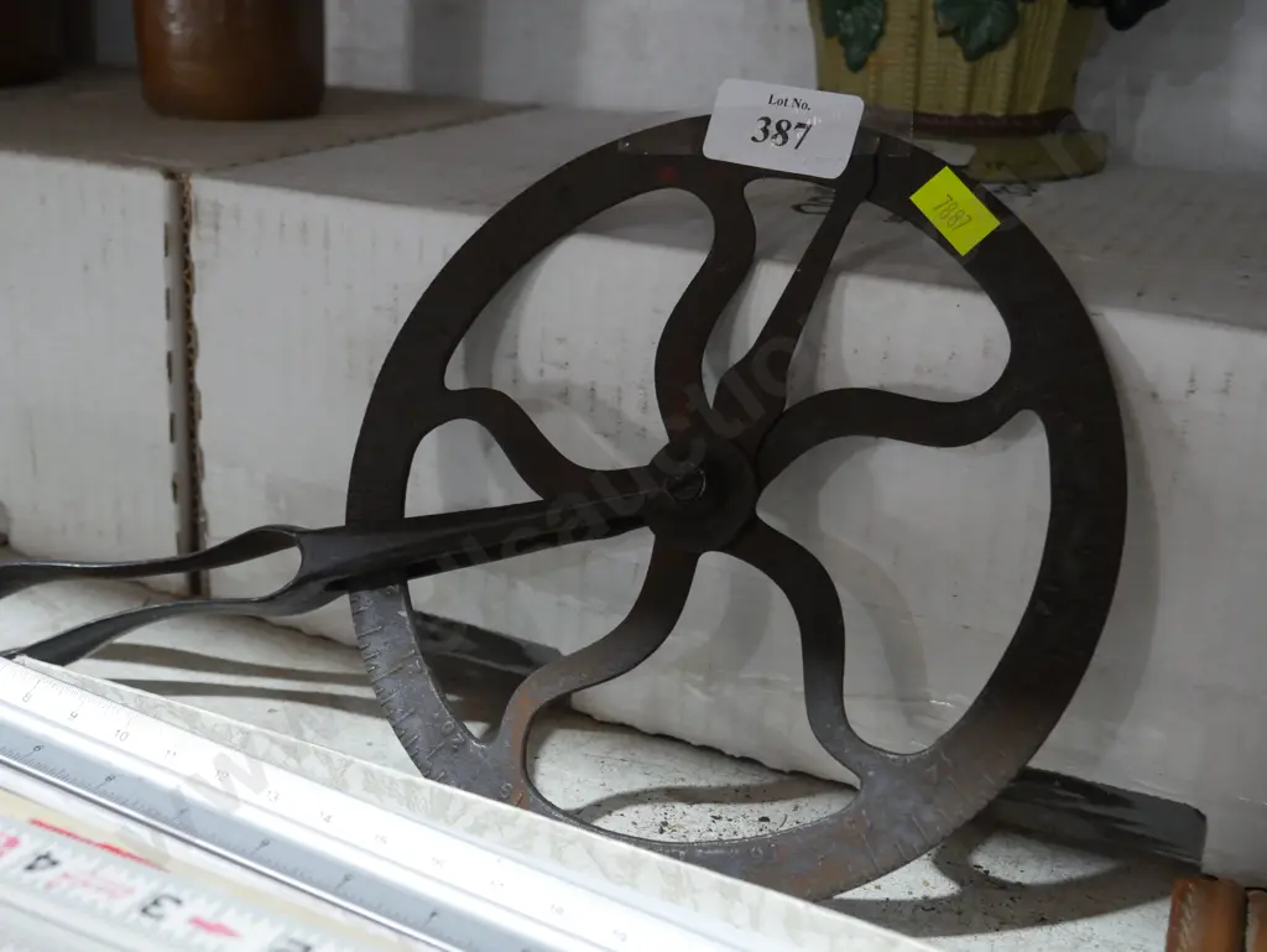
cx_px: 634
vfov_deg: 31.5
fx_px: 1684
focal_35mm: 46
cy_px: 476
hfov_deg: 41.2
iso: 1250
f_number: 5.1
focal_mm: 23
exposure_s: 1/60
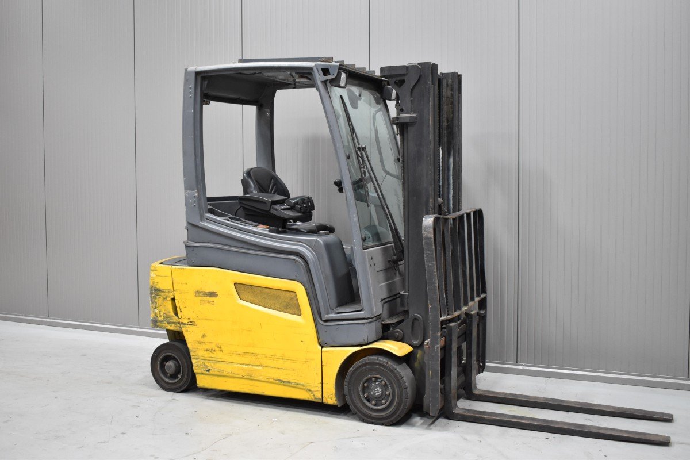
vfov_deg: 35.5
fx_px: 719
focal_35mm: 38
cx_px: 345
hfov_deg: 51.3
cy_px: 230
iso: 1250
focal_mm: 25
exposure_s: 1/30
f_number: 4.5
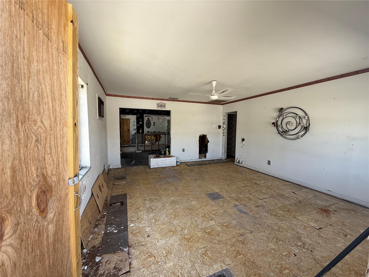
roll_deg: -1.0
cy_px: 138
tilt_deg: -3.6
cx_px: 184
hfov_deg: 102.1
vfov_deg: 85.7
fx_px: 149
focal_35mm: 14
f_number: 2.2
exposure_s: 1/99
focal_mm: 2.22
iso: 80
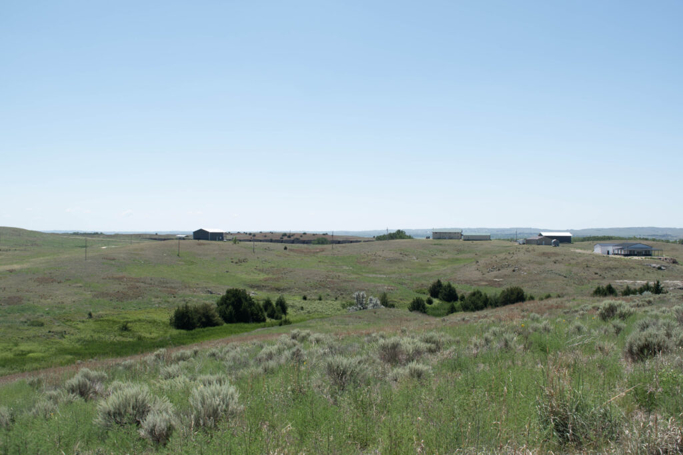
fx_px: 854
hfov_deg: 43.6
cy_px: 228
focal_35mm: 45
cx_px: 342
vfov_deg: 29.9
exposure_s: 1/320
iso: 100
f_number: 9
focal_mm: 30
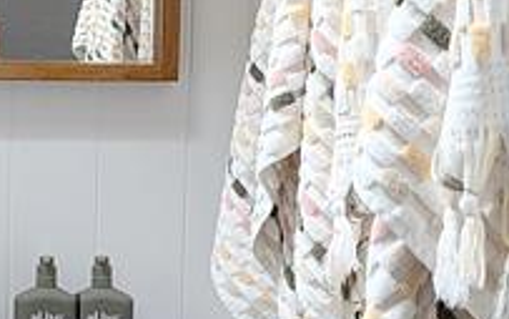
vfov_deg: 16.7
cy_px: 177
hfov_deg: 24.8
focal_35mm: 78
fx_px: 1082
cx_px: -35
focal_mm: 6.9
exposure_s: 1/23.8
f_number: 1.68
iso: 48
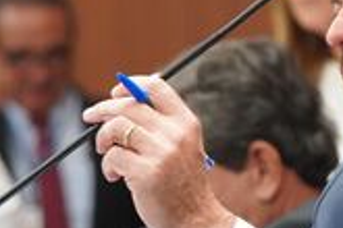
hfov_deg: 3.8
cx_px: 397
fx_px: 5135
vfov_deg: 2.6
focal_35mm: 539
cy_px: 163
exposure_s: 1/125
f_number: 4
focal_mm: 111
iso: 1250
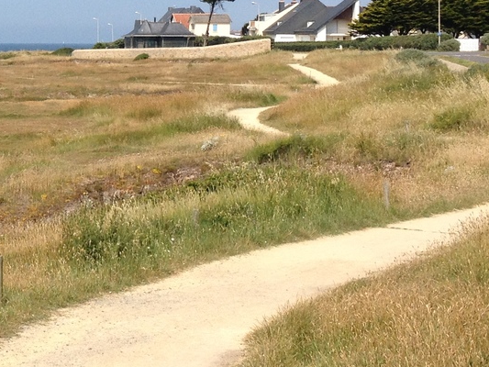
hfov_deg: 18.3
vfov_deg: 14.0
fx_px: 1484
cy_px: 36
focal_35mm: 105
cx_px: 4
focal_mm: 4.28
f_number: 2.4
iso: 50
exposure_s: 1/2123
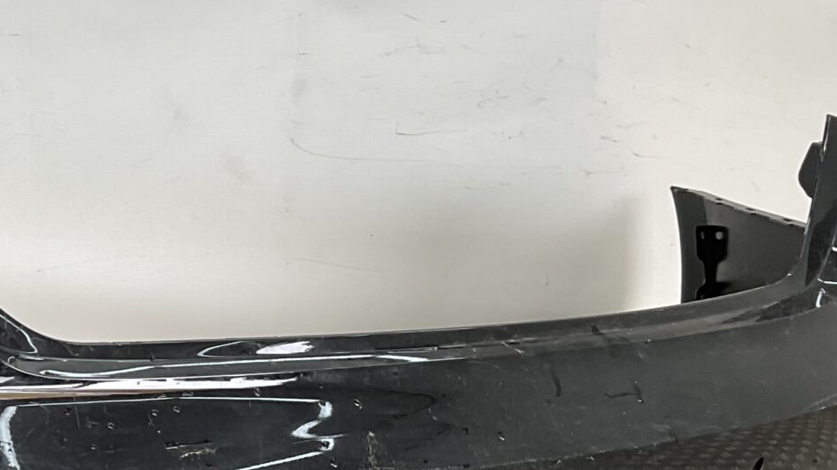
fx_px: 1886
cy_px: 320
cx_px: -139
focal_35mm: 85
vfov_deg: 14.2
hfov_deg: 23.1
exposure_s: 1/146
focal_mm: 3
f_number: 1.8
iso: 16
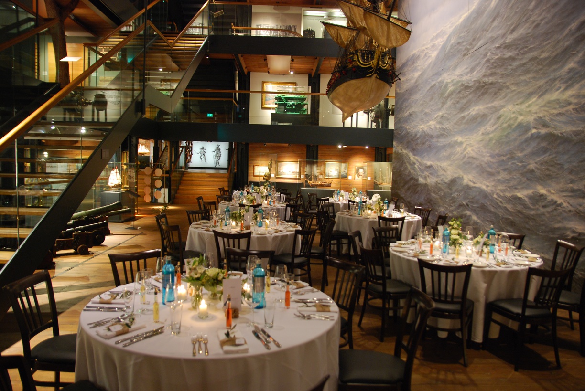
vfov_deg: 50.5
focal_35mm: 26
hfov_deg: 70.4
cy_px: 196
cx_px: 292
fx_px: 415
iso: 400
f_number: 2.8
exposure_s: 1/8
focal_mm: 17
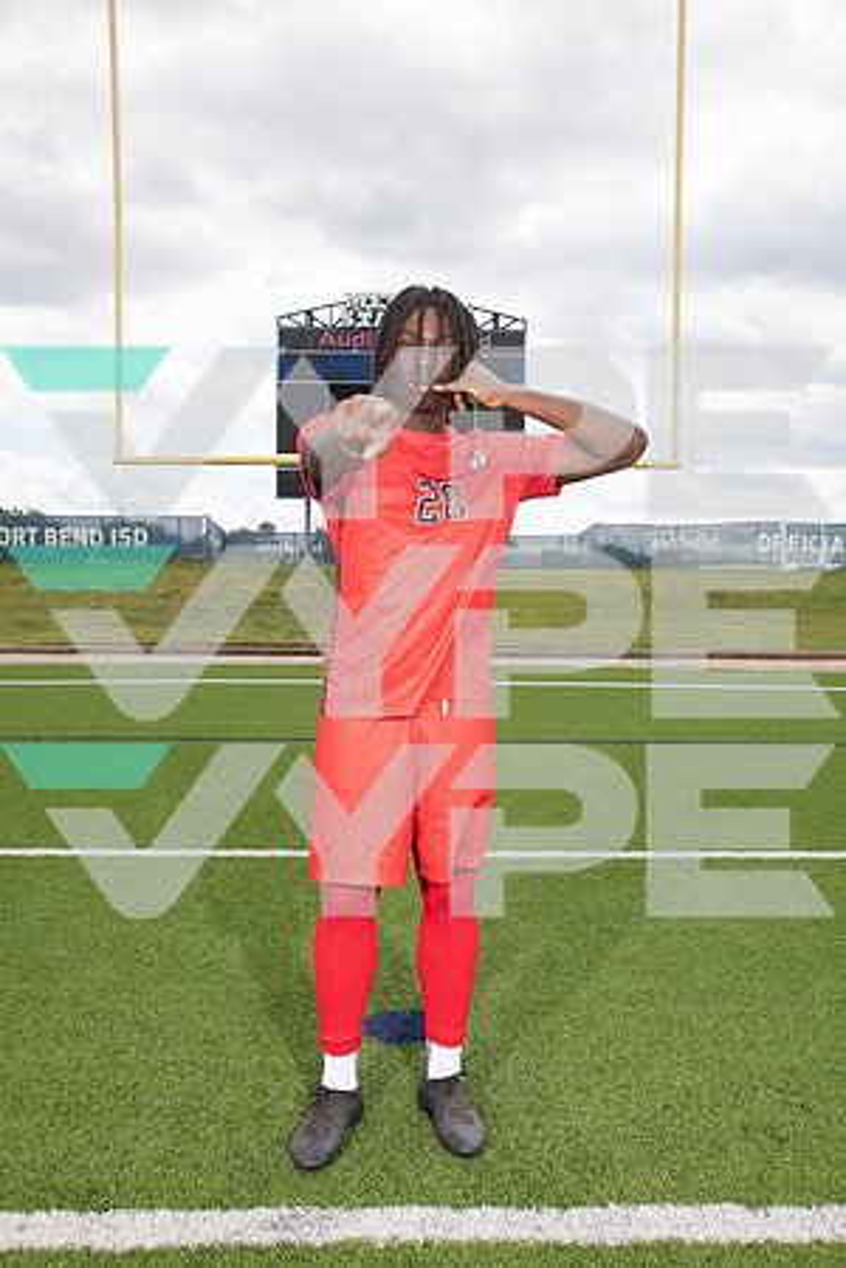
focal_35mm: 32
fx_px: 1128
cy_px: 634
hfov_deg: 41.1
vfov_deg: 58.7
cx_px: 423
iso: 125
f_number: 7.1
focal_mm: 32
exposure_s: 1/400
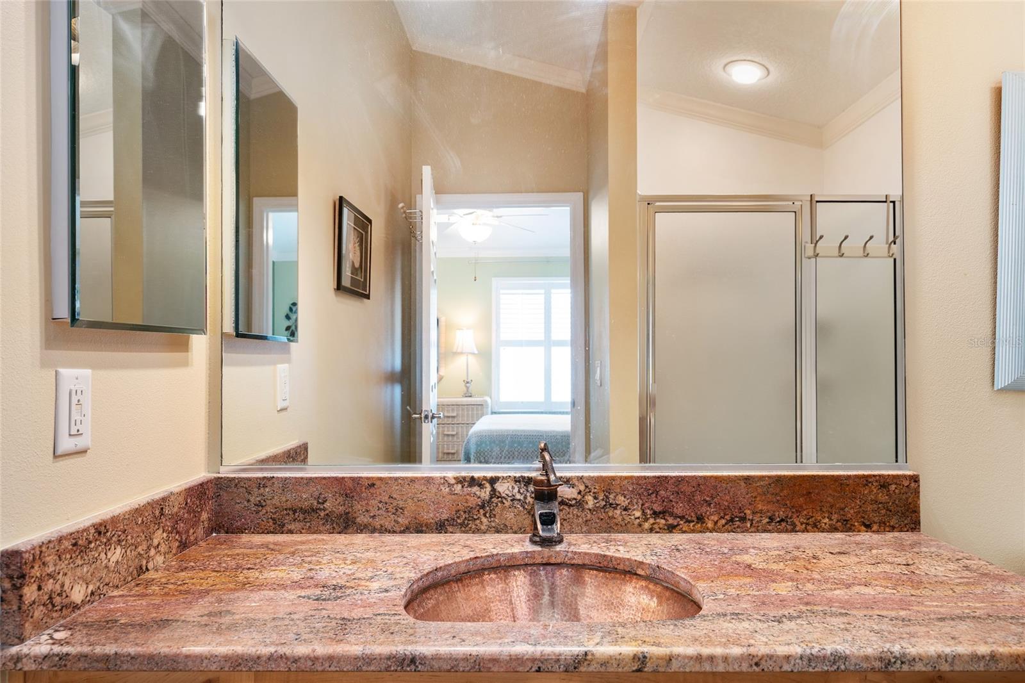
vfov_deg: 53.1
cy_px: 342
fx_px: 683
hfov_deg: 73.8
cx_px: 512
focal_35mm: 24
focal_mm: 24
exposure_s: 1
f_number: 7.1
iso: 100
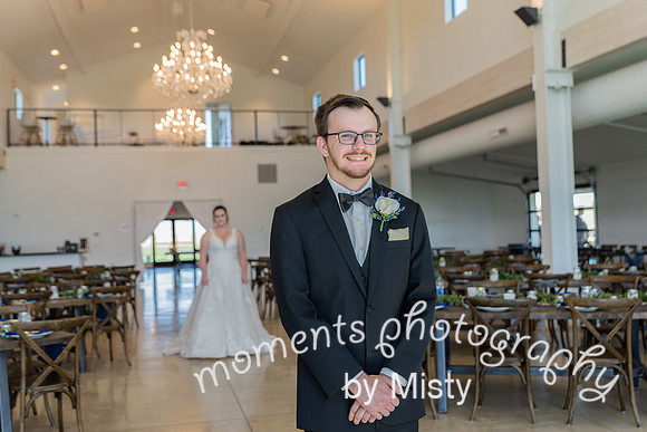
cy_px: 216
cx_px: 324
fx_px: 683
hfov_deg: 50.7
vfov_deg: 35.1
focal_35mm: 38
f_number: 3.2
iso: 320
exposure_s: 1/160
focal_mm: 38
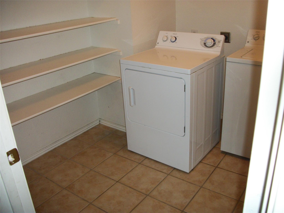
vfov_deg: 44.1
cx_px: 142
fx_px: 262
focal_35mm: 32
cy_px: 106
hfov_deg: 56.9
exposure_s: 1/30
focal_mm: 5.7
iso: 160
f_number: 2.9
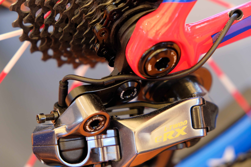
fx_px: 579
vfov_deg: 16.5
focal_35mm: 83
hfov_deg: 24.5
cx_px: 126
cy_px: 84
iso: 800
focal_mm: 55
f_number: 4
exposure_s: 1/30
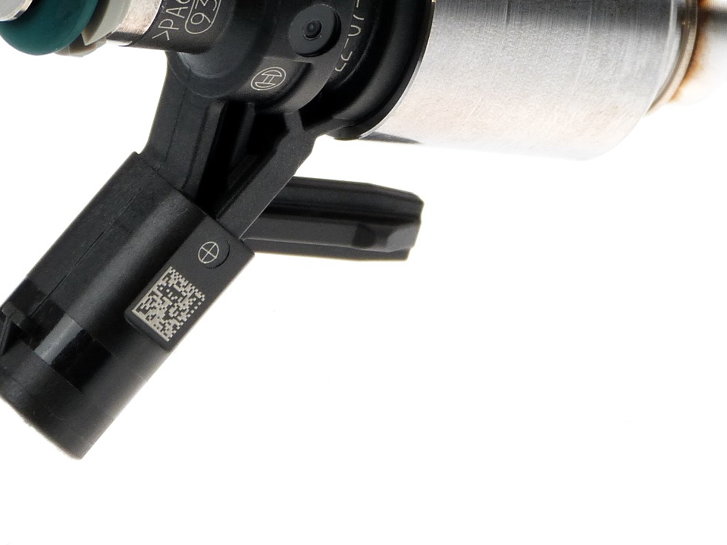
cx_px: 451
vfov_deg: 4.3
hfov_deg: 5.8
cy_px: 48
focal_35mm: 342
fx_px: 7182
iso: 100
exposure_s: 1/80
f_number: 3.7
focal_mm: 29.5
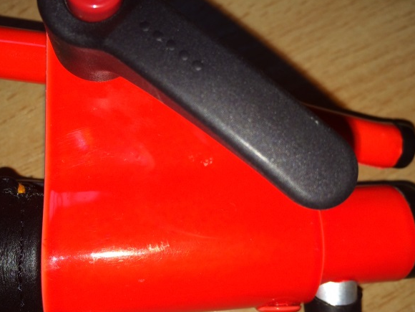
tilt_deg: -75.9
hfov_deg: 46.8
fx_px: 480
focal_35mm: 40
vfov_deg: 35.9
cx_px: 215
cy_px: 137
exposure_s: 1/295
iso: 32
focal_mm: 4.15
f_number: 2.2
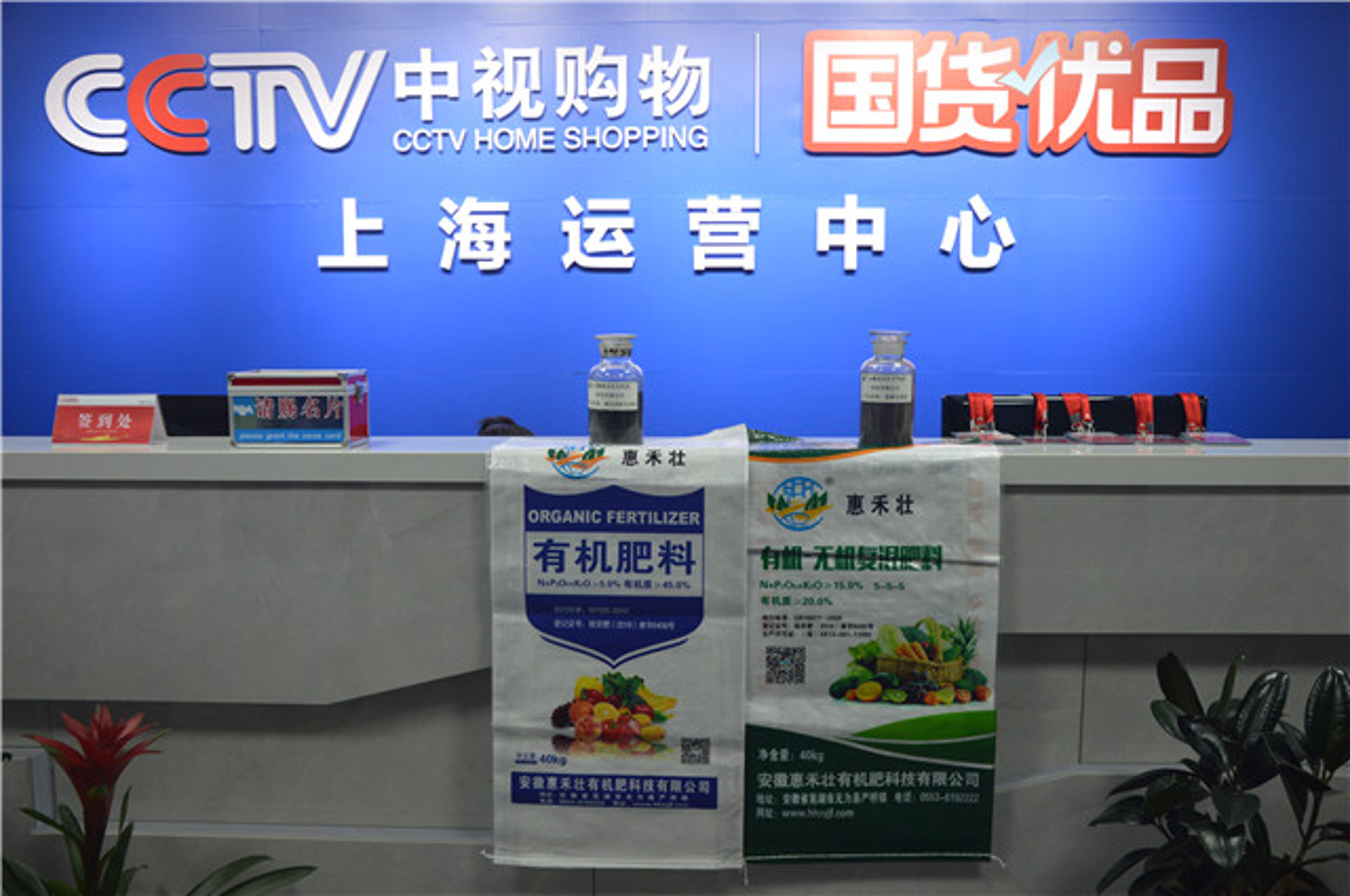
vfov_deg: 41.6
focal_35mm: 32
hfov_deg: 59.6
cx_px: 675
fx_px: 1180
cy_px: 448
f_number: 4.5
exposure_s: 1/80
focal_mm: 21
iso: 400
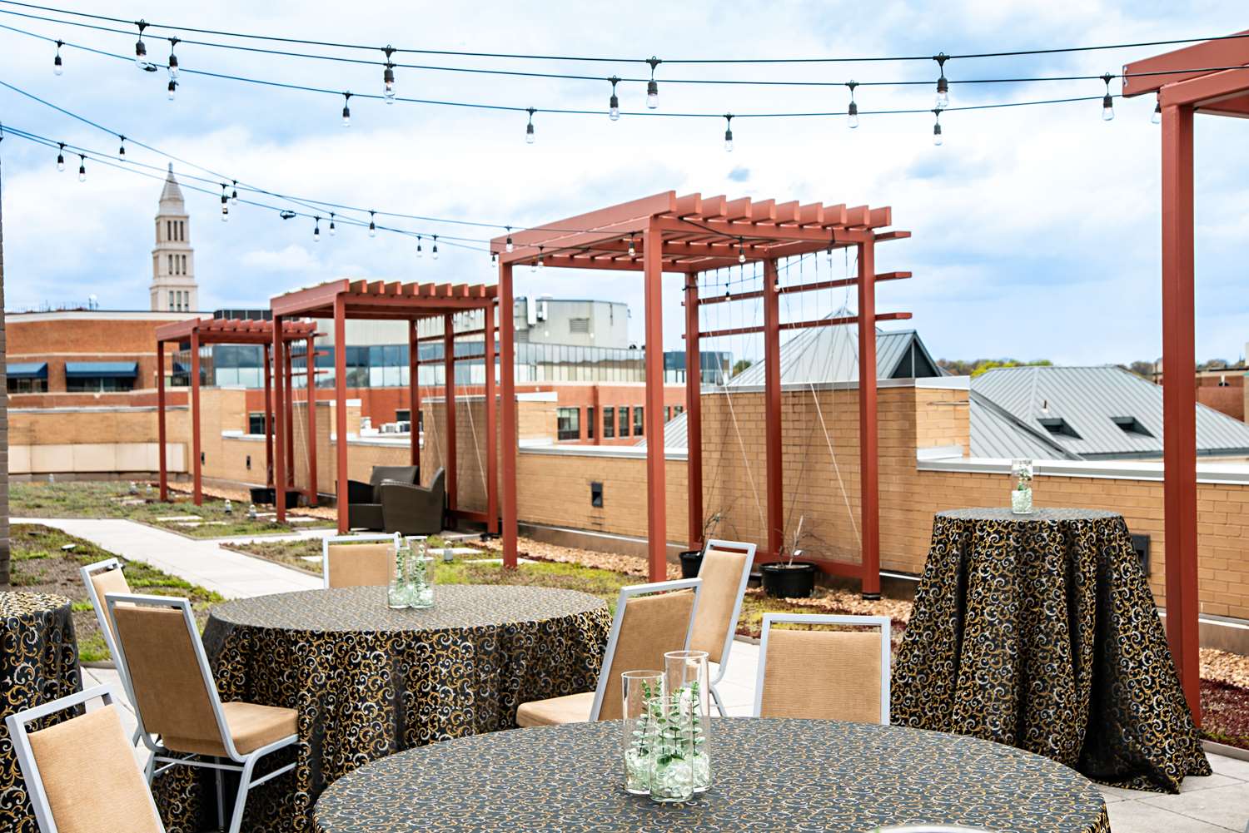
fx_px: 1666
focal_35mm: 48
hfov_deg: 41.1
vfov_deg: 28.1
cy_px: 416
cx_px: 624
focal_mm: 48
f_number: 10
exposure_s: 1/160
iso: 250
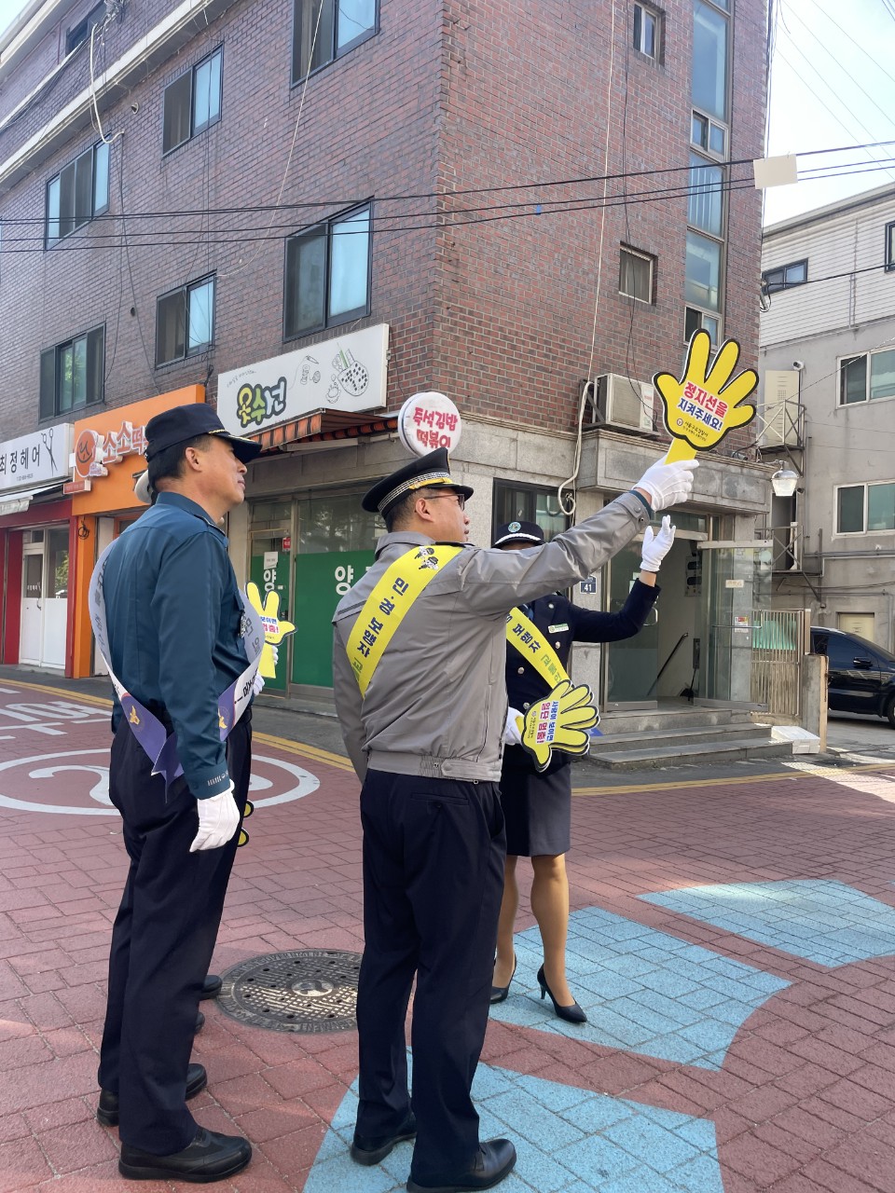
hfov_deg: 53.1
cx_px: 448
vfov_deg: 67.3
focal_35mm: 26
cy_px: 596
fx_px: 896
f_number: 1.6
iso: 32
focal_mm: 4.2
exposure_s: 1/714
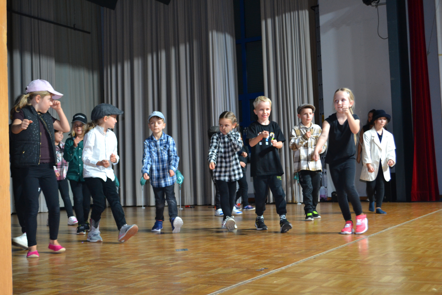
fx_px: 589
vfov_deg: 28.1
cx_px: 221
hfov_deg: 41.1
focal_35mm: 48
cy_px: 148
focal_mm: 32
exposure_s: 1/60
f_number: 4.8
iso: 1000
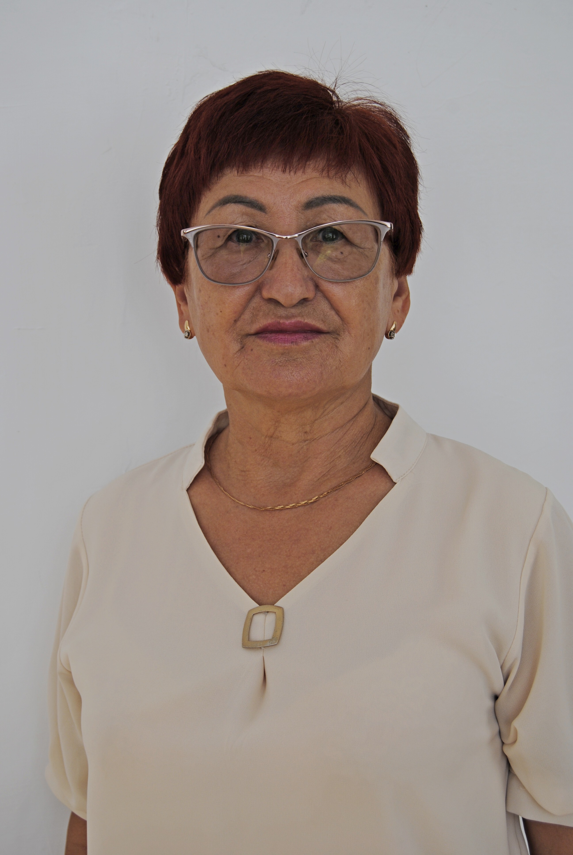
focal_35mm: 52
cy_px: 428
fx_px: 1250
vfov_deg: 37.8
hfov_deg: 25.8
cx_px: 286
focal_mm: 35
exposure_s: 1/125
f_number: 5.6
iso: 100
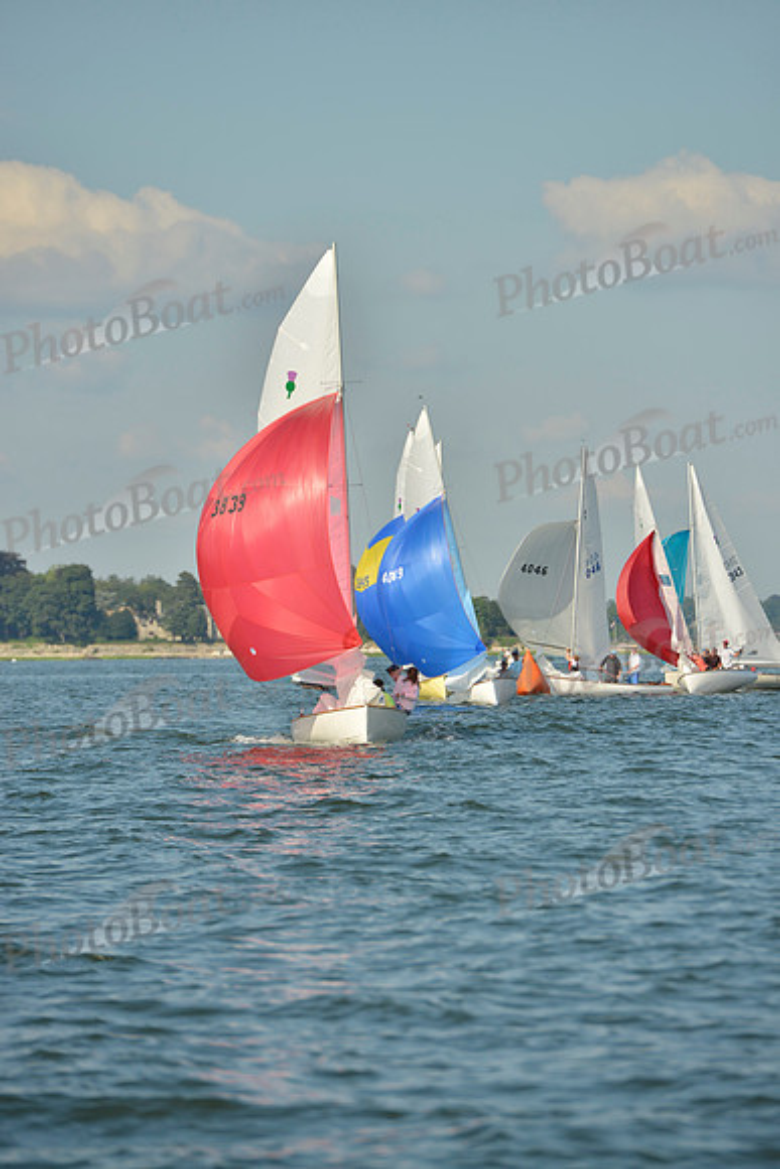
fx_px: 6496
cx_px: 390
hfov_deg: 6.9
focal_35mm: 200
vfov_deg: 10.3
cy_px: 584
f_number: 6.3
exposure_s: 1/1600
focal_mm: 200
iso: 200
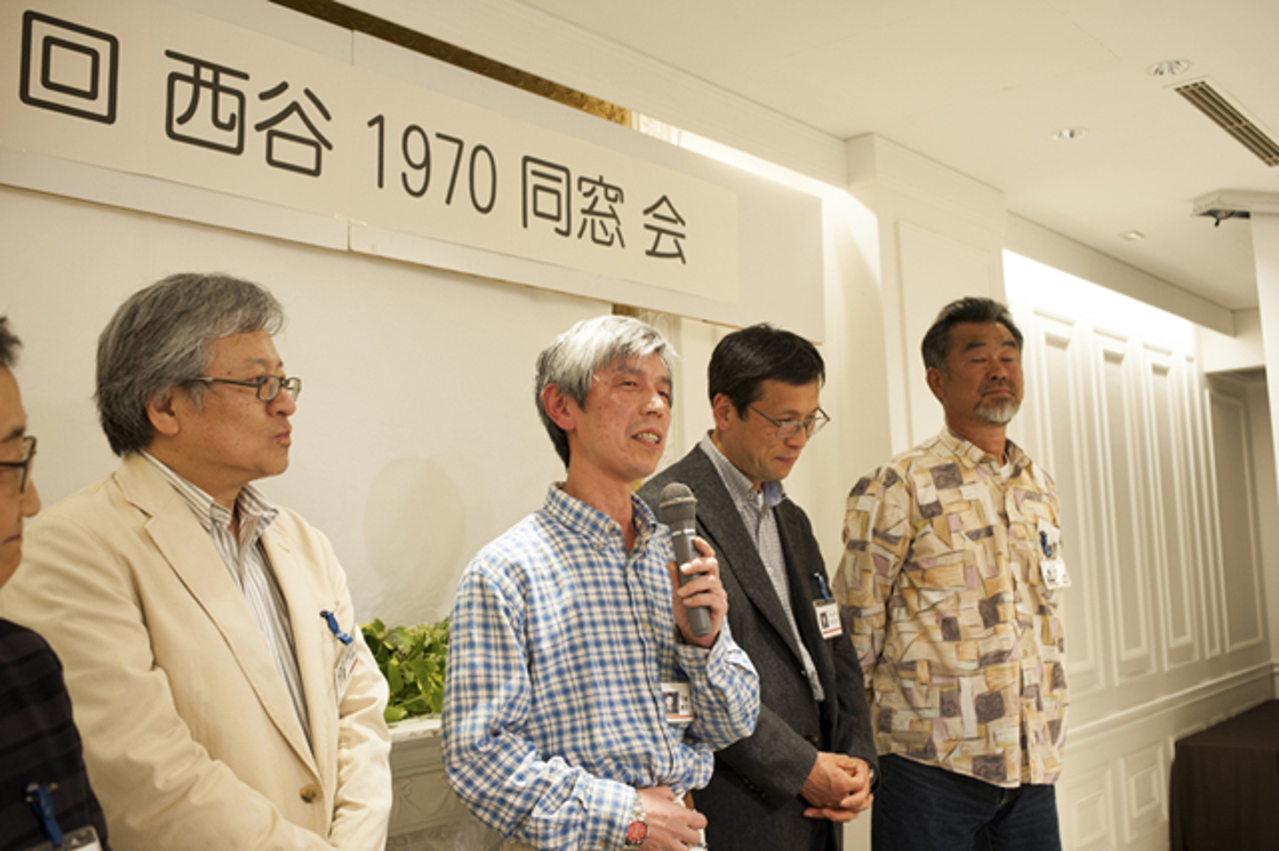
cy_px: 426
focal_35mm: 35
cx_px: 640
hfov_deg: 54.5
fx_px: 1243
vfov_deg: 37.8
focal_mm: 35
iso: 800
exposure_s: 1/100
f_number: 5.6
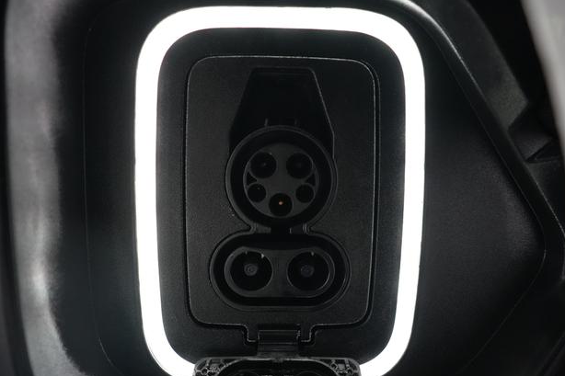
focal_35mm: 25
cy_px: 195
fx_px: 392
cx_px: 294
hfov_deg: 71.5
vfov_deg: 51.2
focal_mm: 24
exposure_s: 1/160
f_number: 4
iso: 8000
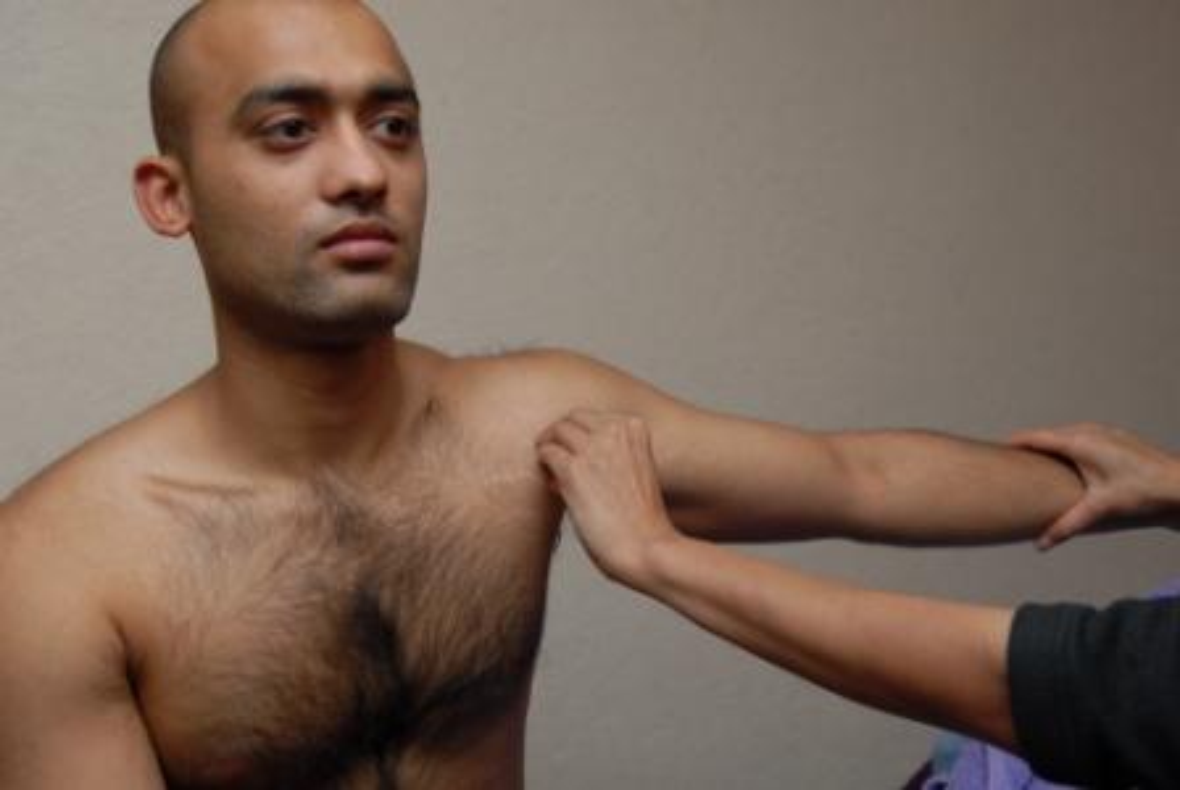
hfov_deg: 46.3
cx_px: 590
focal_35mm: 42
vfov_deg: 32.0
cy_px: 395
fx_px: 1378
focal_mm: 28
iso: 200
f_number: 5
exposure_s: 1/60
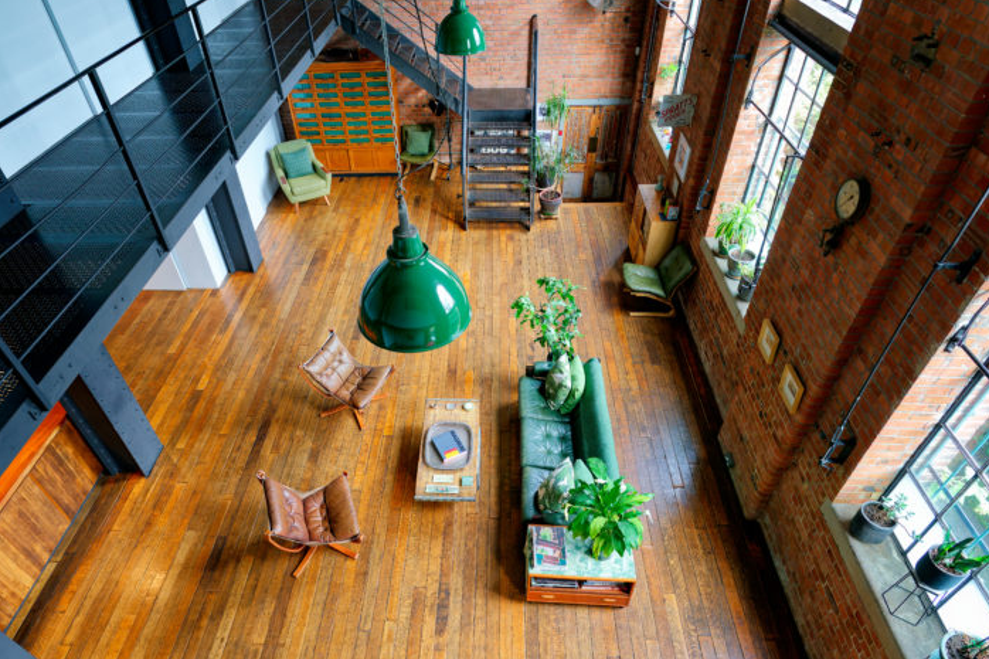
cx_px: 462
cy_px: 354
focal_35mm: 22
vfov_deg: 57.1
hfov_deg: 78.5
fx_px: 604
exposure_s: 1/15
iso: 640
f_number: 6.3
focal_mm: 20
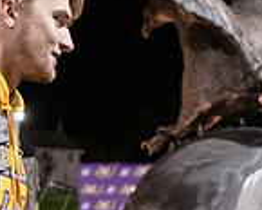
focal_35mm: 120
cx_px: 215
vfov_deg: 12.6
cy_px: 234
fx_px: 931
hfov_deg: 15.9
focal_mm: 32
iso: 4000
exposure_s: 1/80
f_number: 4
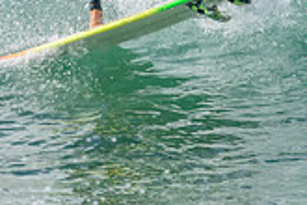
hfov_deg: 0.7
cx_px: 100
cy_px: -75
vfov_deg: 0.5
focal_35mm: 2815
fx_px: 24004
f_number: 11
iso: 2200
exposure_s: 1/1250
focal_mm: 800
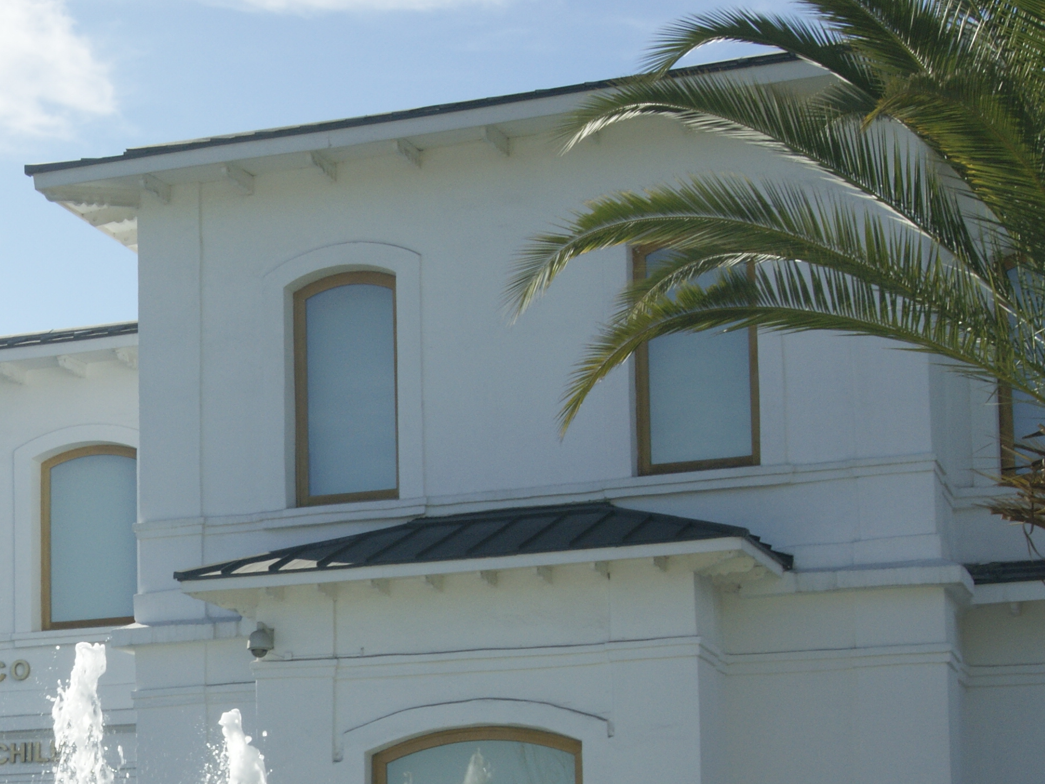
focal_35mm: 89
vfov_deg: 16.3
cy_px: 776
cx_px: -58
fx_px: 2686
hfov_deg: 21.1
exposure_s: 1/160
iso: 100
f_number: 14
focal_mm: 26
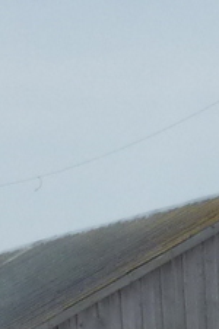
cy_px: 579
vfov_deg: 2.7
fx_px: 7026
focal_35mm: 770
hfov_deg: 1.8
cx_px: -200
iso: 80
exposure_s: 1/250
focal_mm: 17
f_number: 4.3
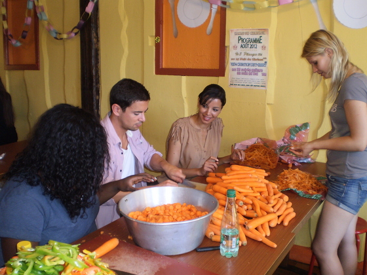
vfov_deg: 39.7
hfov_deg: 51.4
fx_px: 382
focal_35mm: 36
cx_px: 184
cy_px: 138
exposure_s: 1/30
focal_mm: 6.3
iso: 125
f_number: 3.1
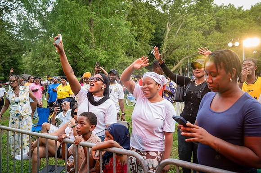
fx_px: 254
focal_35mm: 35
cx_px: 130
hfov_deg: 54.5
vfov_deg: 37.8
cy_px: 86
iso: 1600
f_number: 4
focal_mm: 35
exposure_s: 1/400
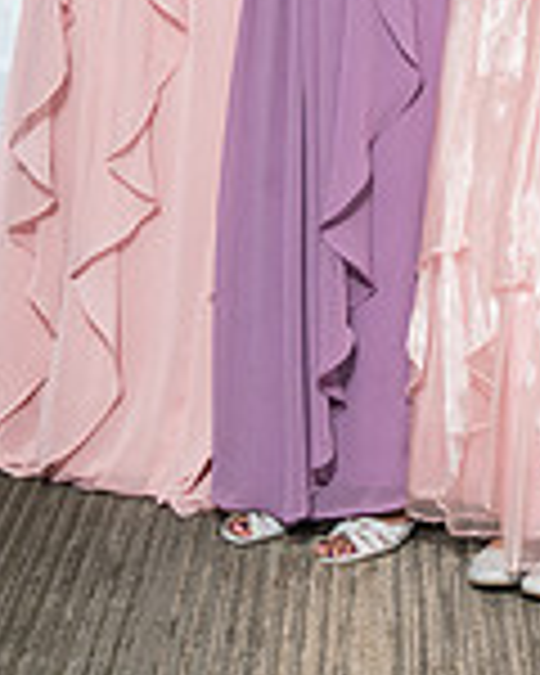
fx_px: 2198
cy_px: -134
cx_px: 856
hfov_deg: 13.1
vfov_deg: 16.7
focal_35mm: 110
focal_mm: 27
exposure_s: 1/200
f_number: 4
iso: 640
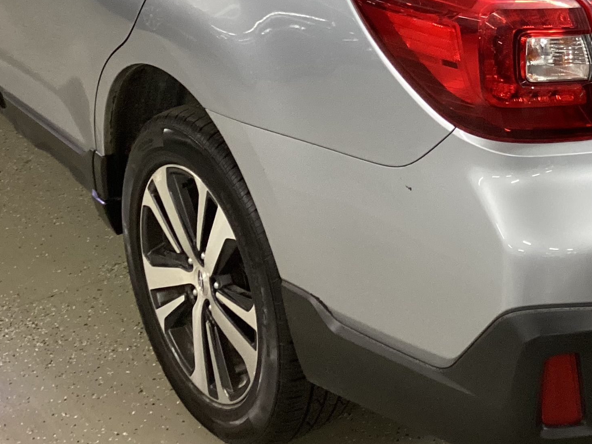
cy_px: 19
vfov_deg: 20.7
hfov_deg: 27.7
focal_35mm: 69
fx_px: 1180
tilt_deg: -19.2
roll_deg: -2.0
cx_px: 456
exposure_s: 1/50
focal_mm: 3.3
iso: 250
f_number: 2.4
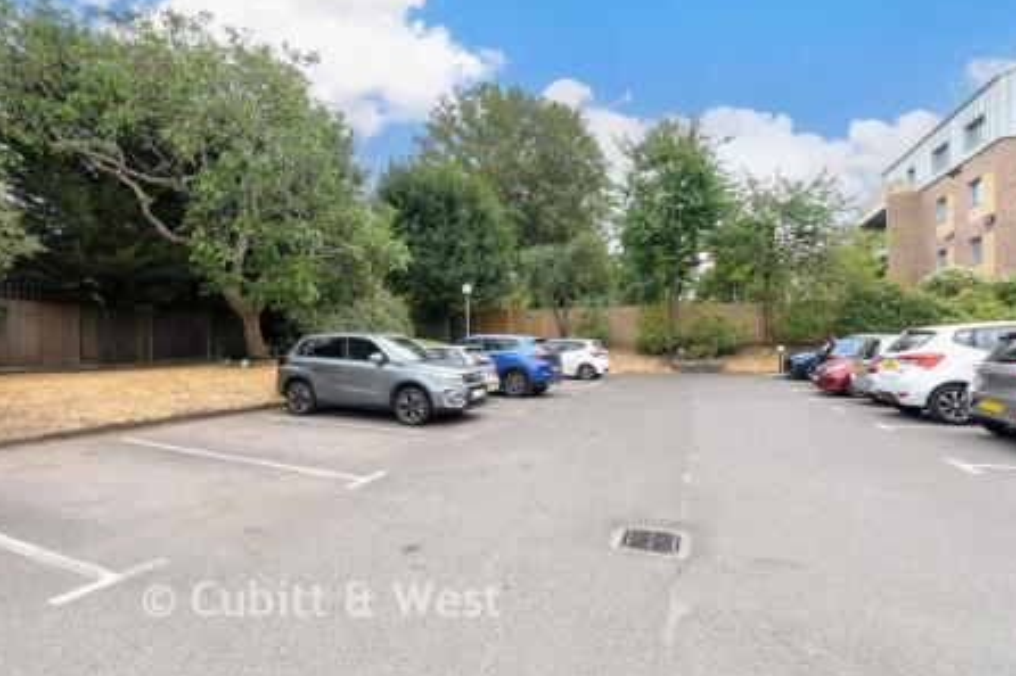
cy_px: 352
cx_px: 494
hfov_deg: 96.7
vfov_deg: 73.7
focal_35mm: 16
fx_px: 451
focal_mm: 10
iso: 500
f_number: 8
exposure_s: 1/160
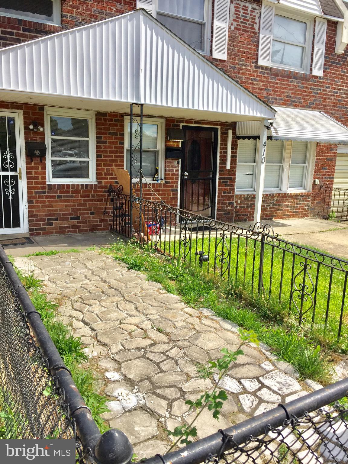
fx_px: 389
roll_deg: -1.0
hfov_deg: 48.2
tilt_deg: -10.4
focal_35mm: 29
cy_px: 232
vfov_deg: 61.7
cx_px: 174
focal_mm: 4.15
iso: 32
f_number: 2.2
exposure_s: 1/1799
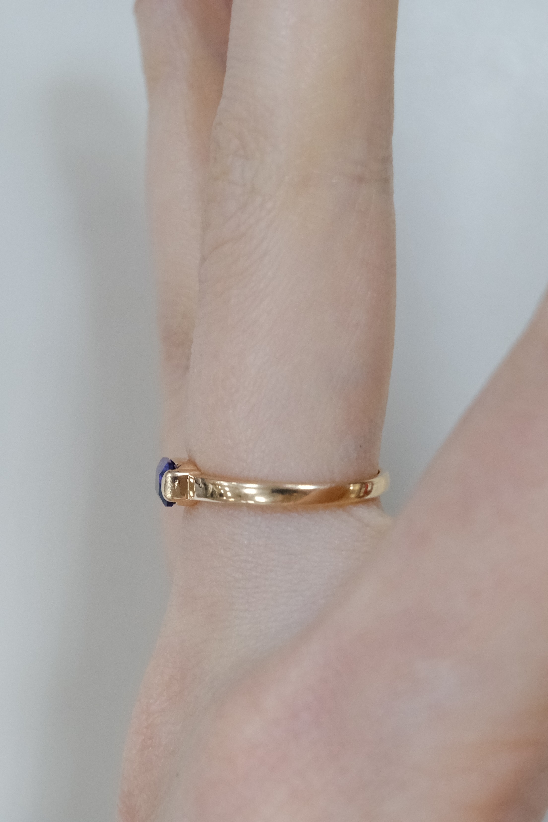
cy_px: 411
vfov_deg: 55.8
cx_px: 274
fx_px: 776
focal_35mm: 34
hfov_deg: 38.9
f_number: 5.1
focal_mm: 22.4
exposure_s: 1/125
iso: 2500
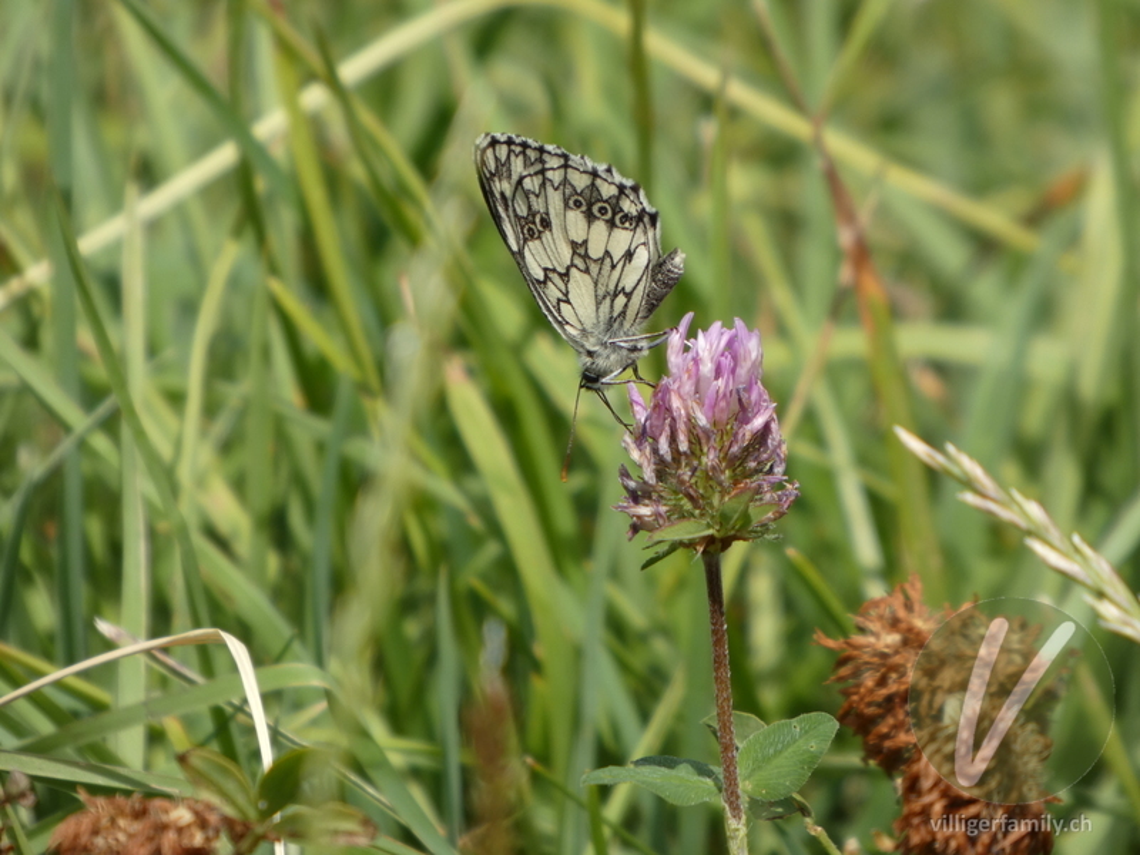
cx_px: 570
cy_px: 428
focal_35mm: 778
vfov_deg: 1.9
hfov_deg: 2.5
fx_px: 25622
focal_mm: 139.4
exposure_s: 1/400
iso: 80
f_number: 5.6
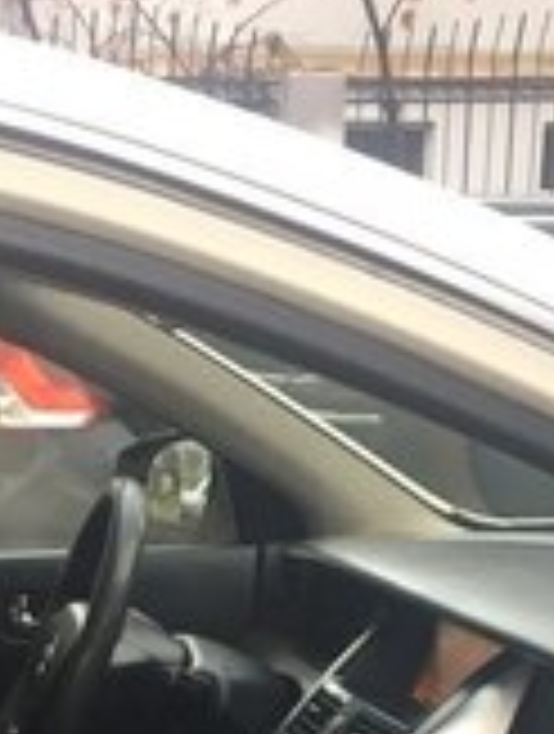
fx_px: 1871
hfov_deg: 16.7
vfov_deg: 20.0
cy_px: 1009
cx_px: 99
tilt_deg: -20.7
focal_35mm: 88
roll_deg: +0.4
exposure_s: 1/33
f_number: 2.2
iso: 25
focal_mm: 4.15
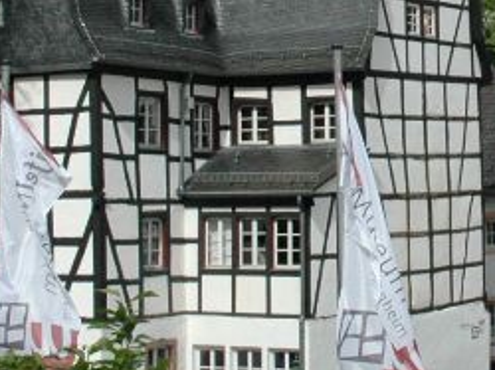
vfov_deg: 11.2
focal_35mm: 130
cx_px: 548
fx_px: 1857
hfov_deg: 14.8
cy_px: -28
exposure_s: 1/500
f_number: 11
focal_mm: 22
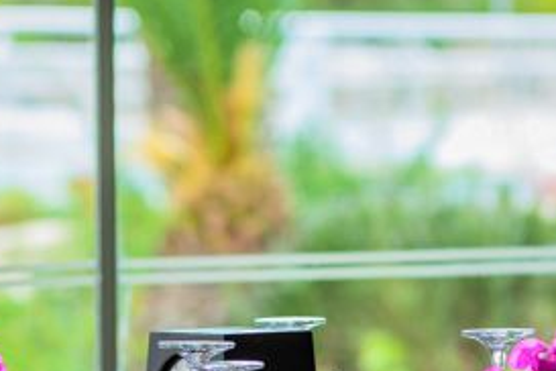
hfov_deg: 4.6
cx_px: 230
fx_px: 6965
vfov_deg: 3.0
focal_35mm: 451
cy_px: 393
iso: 200
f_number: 5
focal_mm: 120
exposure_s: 1/80
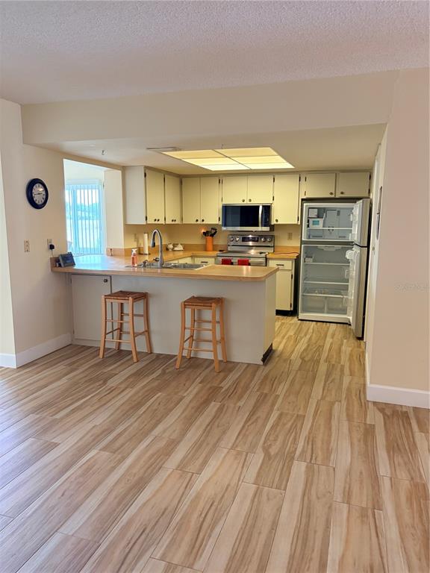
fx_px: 431
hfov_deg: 53.1
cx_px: 215
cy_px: 286
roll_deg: +0.6
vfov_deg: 67.3
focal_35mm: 26
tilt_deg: -8.4
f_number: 1.6
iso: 200
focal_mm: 5.96
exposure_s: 1/60
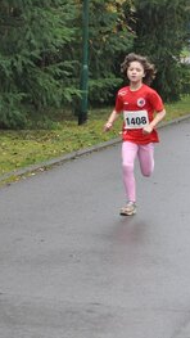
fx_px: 1710
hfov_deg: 6.4
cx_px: 82
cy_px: 168
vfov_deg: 11.3
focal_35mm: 191
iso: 1600
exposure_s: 1/400
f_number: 4.5
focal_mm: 80
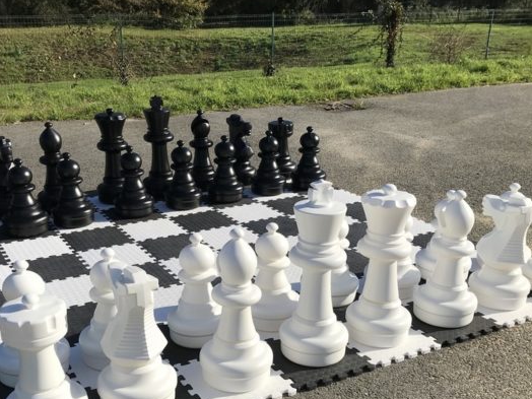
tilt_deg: -22.8
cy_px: 266
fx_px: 630
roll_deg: -0.6
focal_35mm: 41
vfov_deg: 34.8
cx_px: 243
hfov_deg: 45.7
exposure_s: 1/3546
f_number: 1.8
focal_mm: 3.99
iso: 20
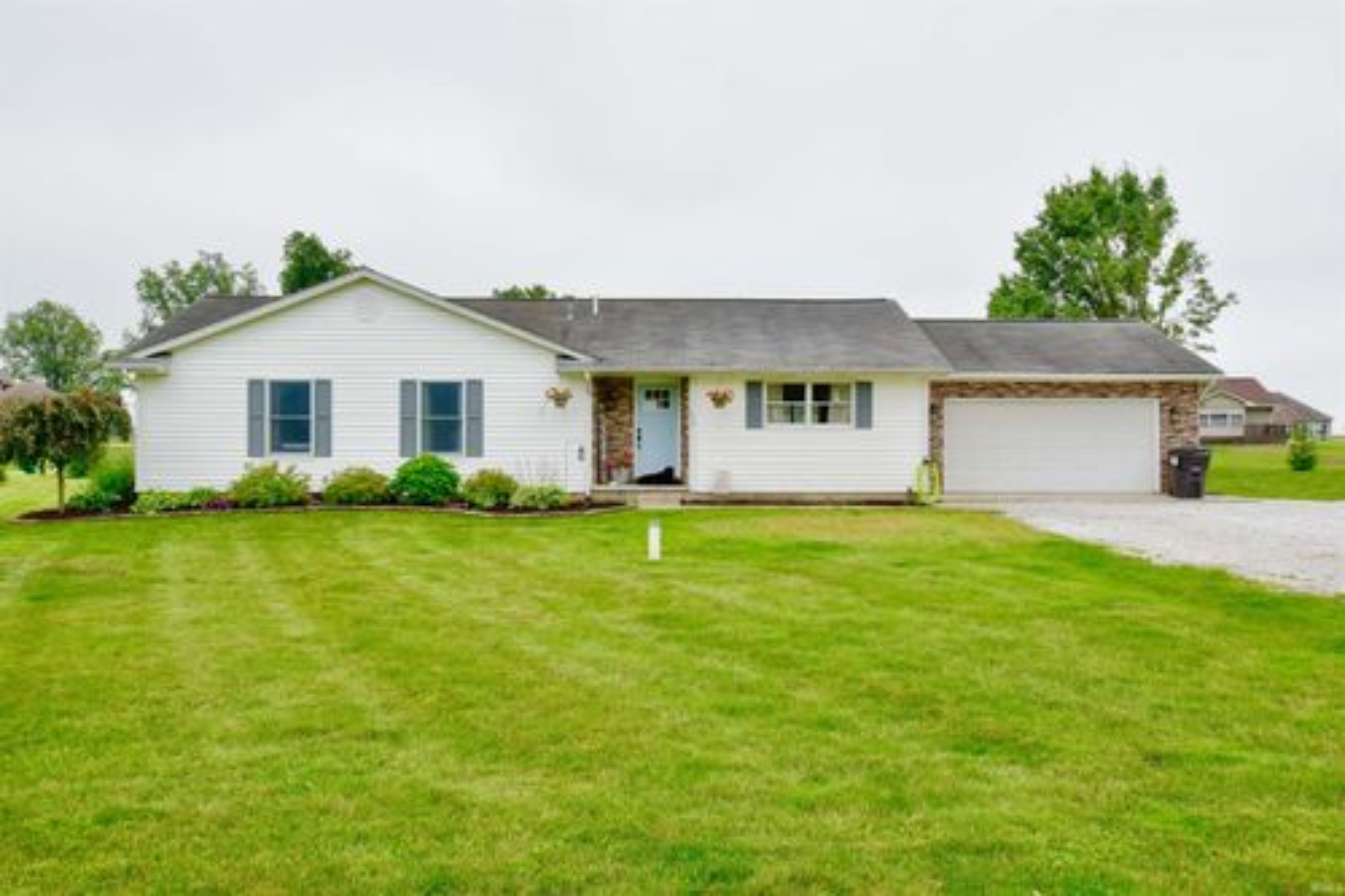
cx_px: 672
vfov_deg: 43.6
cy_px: 448
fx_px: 1120
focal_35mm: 30
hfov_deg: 61.9
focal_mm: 20
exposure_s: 1/320
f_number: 10
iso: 400
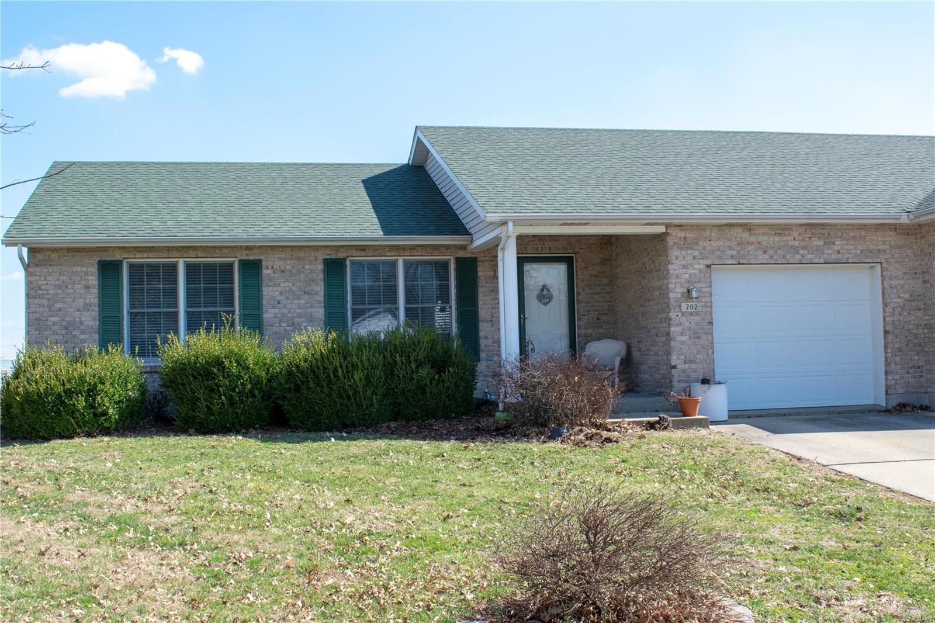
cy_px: 312
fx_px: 896
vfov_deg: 38.3
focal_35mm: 34
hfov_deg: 55.1
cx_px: 468
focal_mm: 23
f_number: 10
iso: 400
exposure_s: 1/320
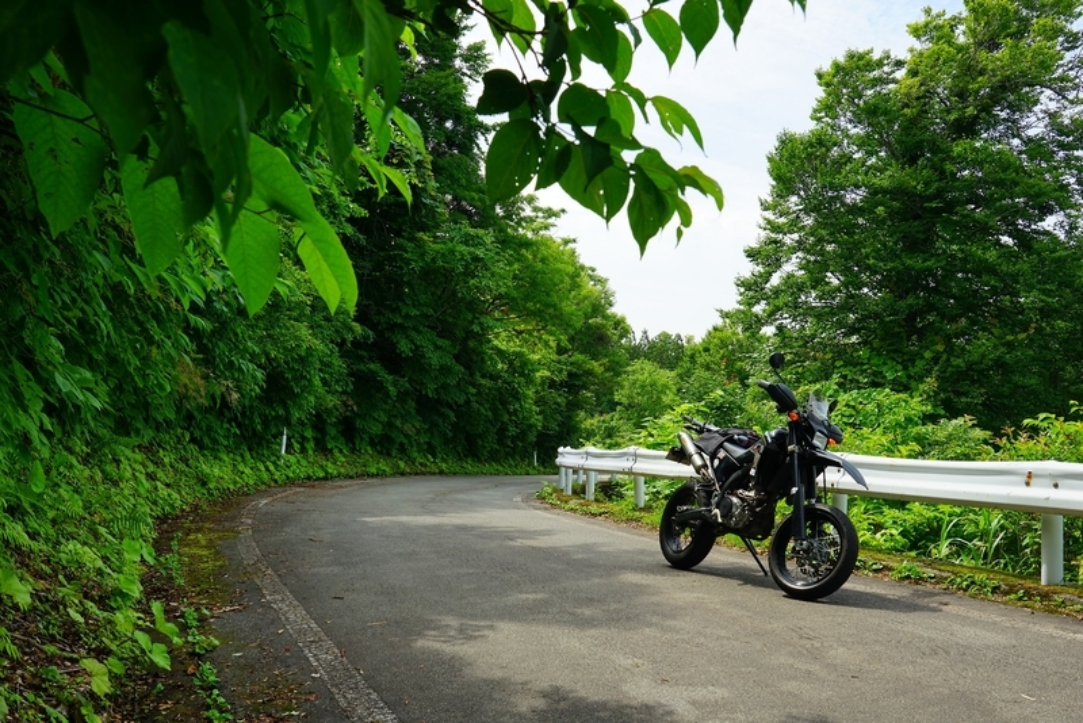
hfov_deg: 58.7
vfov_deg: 41.1
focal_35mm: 32
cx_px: 542
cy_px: 362
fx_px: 963
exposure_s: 1/125
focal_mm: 32
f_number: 9
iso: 100
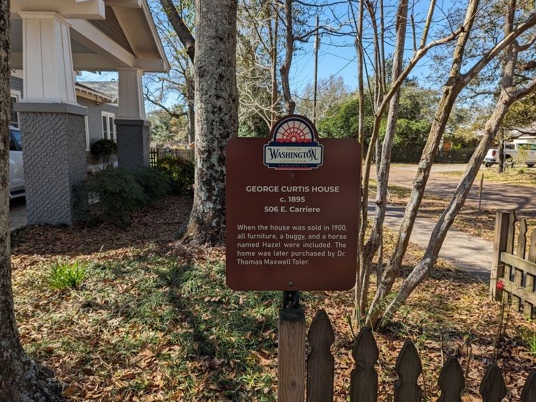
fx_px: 387
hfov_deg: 69.4
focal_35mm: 25
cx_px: 268
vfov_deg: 54.9
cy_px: 194
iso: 35
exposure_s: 1/845
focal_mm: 6.81
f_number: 1.85
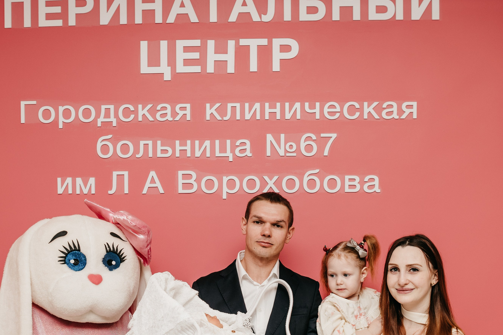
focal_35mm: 42
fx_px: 587
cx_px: 218
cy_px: 264
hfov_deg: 46.3
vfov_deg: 31.2
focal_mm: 24
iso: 160
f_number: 4
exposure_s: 1/160
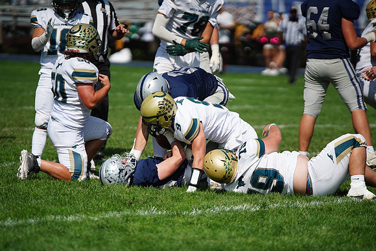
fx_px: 3134
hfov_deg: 6.9
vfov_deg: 4.6
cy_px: 126
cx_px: 188
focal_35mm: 300
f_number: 2.8
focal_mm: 300
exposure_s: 1/8000
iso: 400
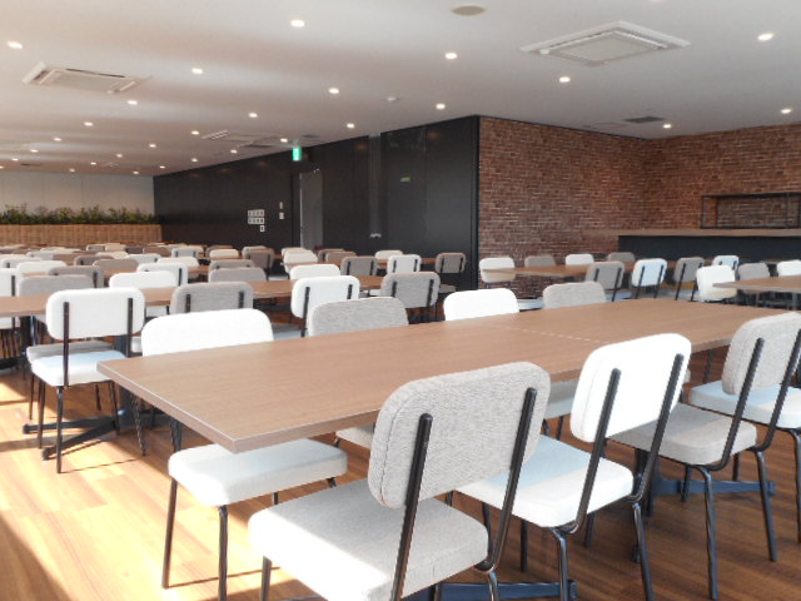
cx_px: 400
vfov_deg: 48.2
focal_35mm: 29
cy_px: 300
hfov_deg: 61.7
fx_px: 671
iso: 140
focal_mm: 5.2
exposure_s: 1/30
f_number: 4
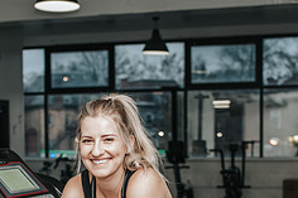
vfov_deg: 15.6
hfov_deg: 23.6
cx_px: 110
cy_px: 191
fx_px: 711
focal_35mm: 86
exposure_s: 1/200
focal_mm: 35
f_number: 3.2
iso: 800
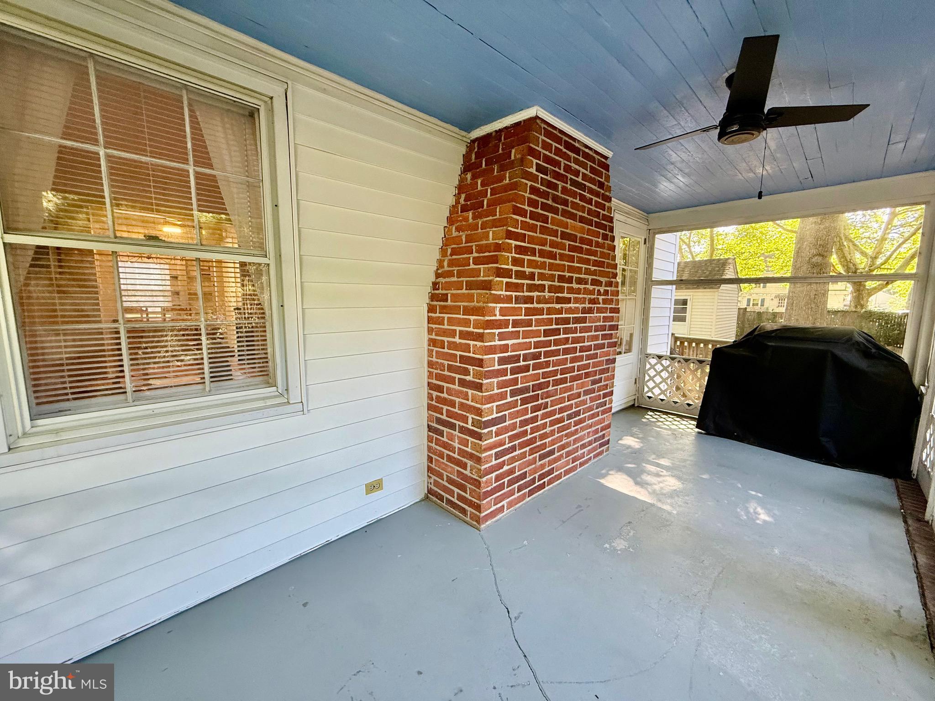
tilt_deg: -6.9
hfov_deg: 102.1
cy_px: 350
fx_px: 378
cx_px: 468
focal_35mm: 14
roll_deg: -0.9
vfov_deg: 85.7
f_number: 2.2
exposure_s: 1/99
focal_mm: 2.22
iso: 250
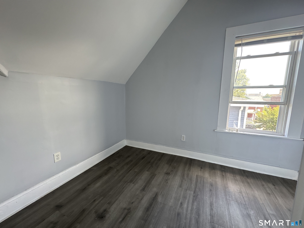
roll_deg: +0.8
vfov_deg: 85.7
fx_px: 123
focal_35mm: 14
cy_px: 114
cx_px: 152
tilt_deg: -7.9
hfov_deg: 102.1
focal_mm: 2.22
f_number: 2.2
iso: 250
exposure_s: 1/94
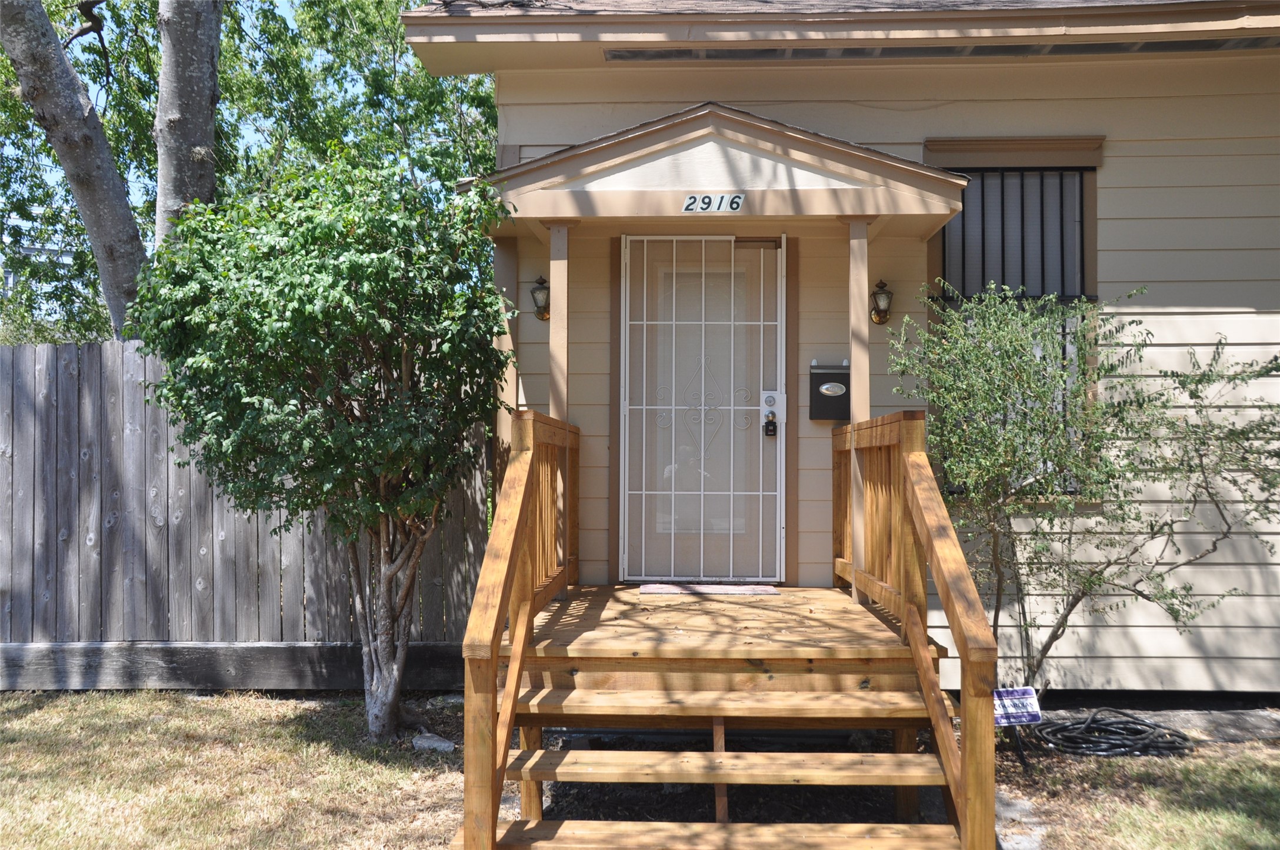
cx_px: 640
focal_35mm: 36
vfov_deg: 36.8
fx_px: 1278
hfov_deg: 53.2
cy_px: 425
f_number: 8
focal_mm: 24
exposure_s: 1/250
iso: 250
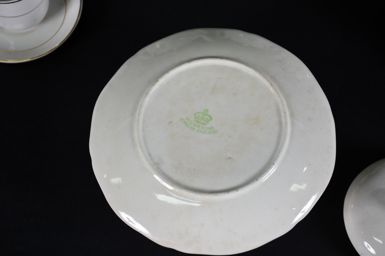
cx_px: 192
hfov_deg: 22.6
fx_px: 962
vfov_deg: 15.2
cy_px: 128
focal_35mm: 90
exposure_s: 1/50
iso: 160
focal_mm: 60
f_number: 6.3
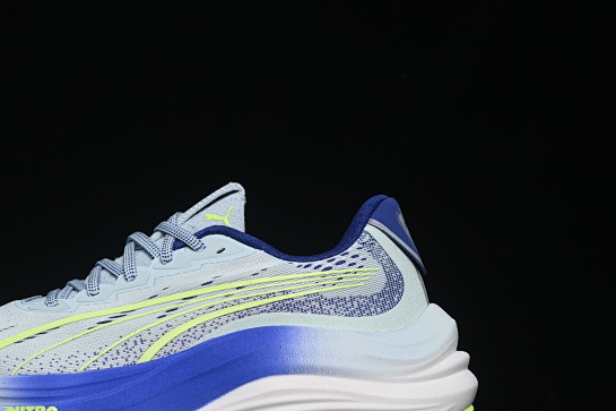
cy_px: 287
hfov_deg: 18.5
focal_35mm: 110
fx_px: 1882
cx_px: 166
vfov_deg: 12.4
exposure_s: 1/60
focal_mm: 50
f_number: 7.1
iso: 160
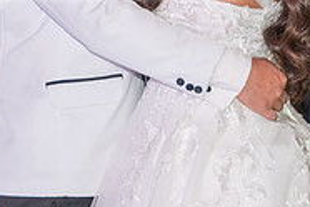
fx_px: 2118
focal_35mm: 246
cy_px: -38
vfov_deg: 5.6
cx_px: 95
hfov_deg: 8.4
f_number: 6
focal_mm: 79
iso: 2000
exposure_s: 1/160
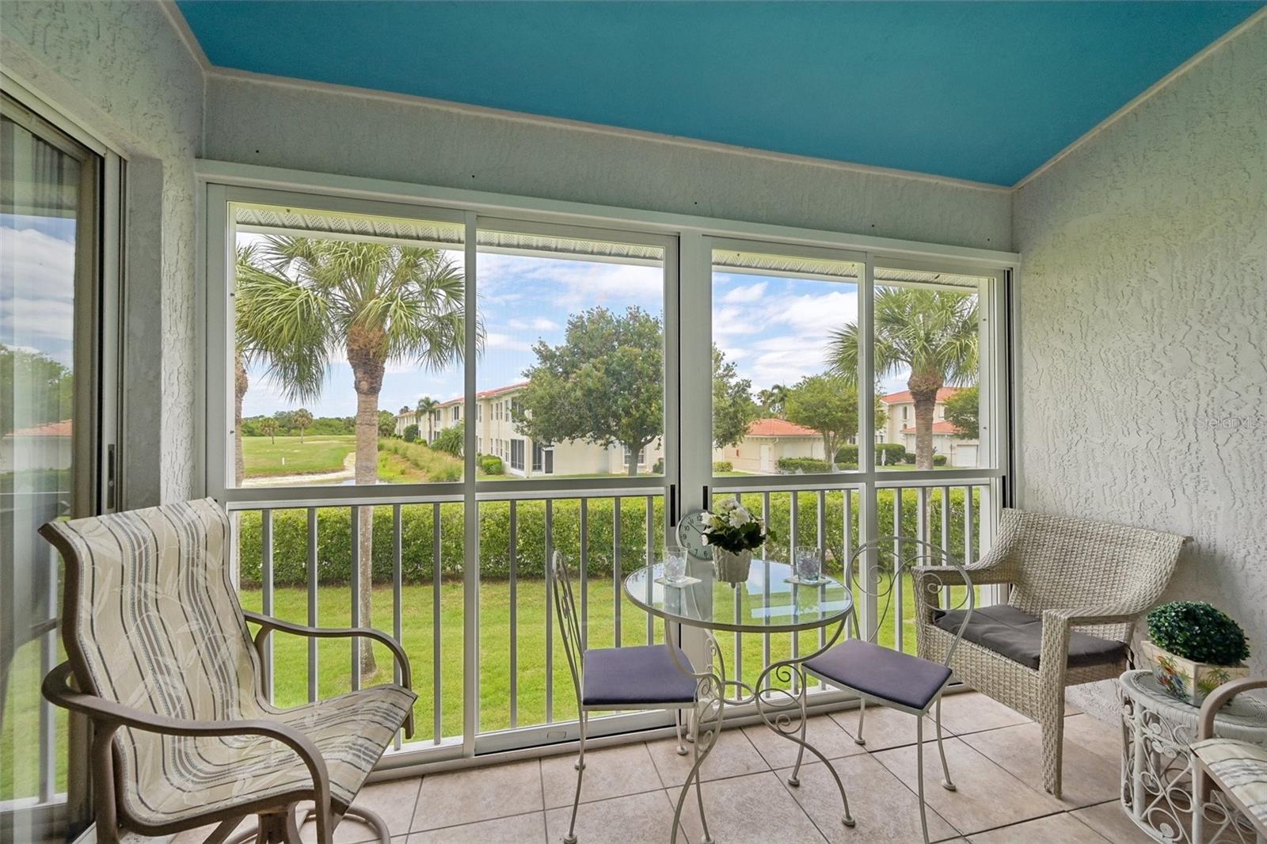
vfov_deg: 81.2
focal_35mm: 14
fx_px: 493
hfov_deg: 104.3
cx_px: 634
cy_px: 422
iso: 400
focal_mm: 14
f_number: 8
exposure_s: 1/320
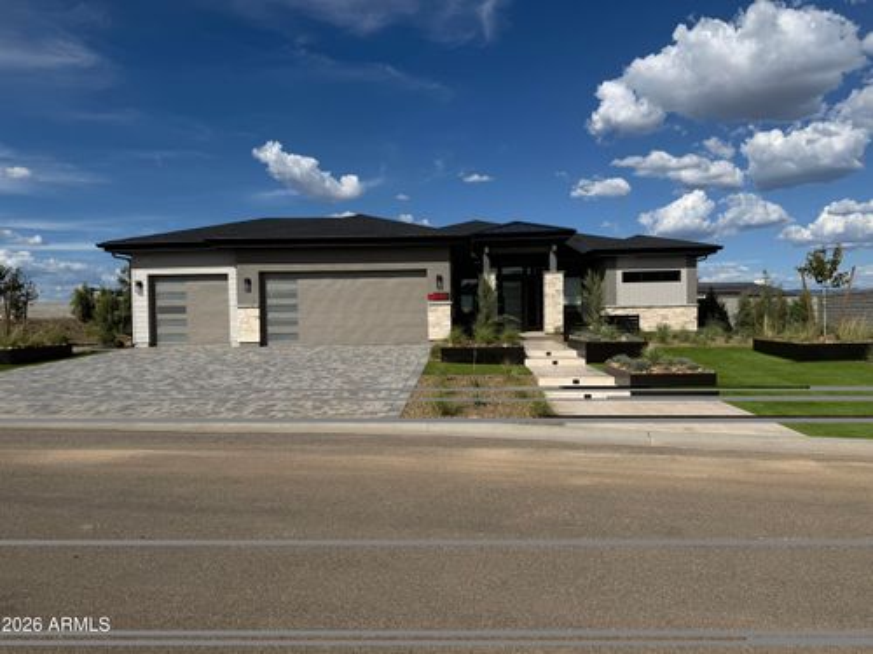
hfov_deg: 71.6
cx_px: 436
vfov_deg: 56.8
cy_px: 327
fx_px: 605
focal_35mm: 24
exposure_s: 1/9091
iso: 80
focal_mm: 6.76
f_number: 1.78
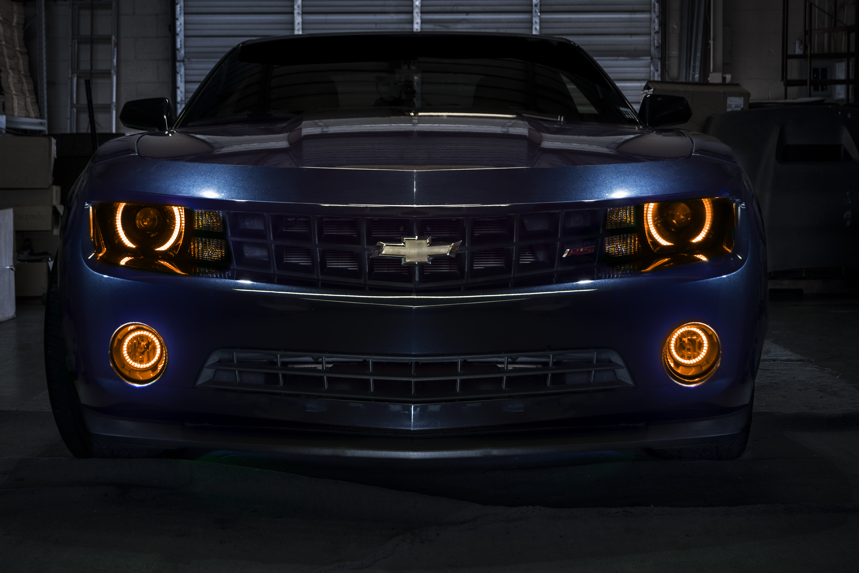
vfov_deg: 21.9
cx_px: 408
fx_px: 1480
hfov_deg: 32.4
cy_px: 252
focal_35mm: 62
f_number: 7.1
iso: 200
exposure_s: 1/2
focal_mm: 55
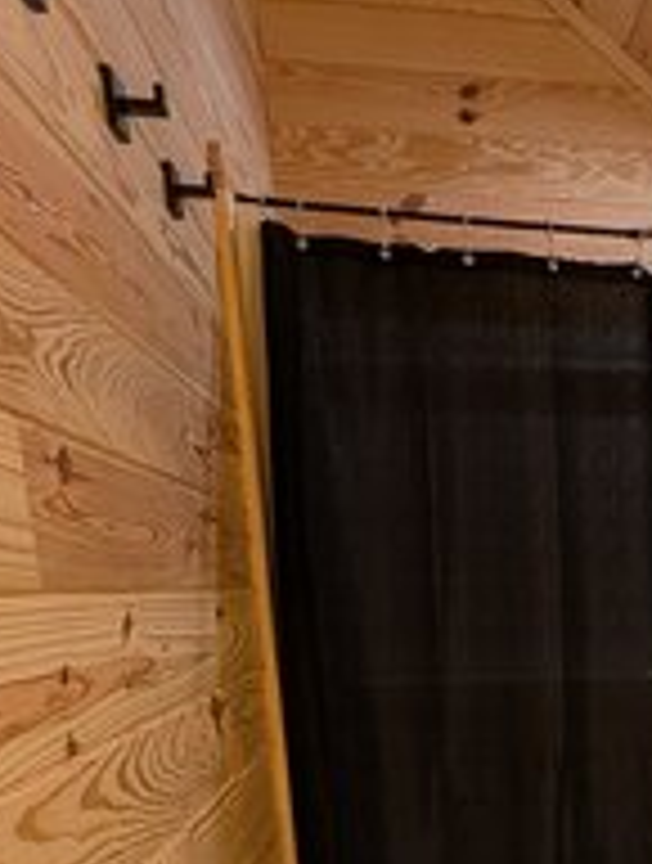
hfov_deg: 31.8
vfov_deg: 41.3
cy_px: 842
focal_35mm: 40
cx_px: 724
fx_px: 1000
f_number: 1.7
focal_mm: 2.02
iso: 33
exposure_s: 1/171
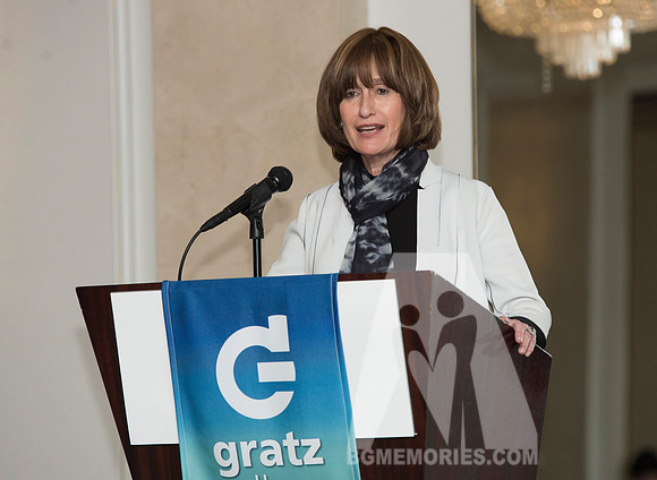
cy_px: 223
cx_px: 350
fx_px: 4637
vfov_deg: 5.9
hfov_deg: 8.1
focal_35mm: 247
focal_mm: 200
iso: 1600
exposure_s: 1/125
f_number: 5.6
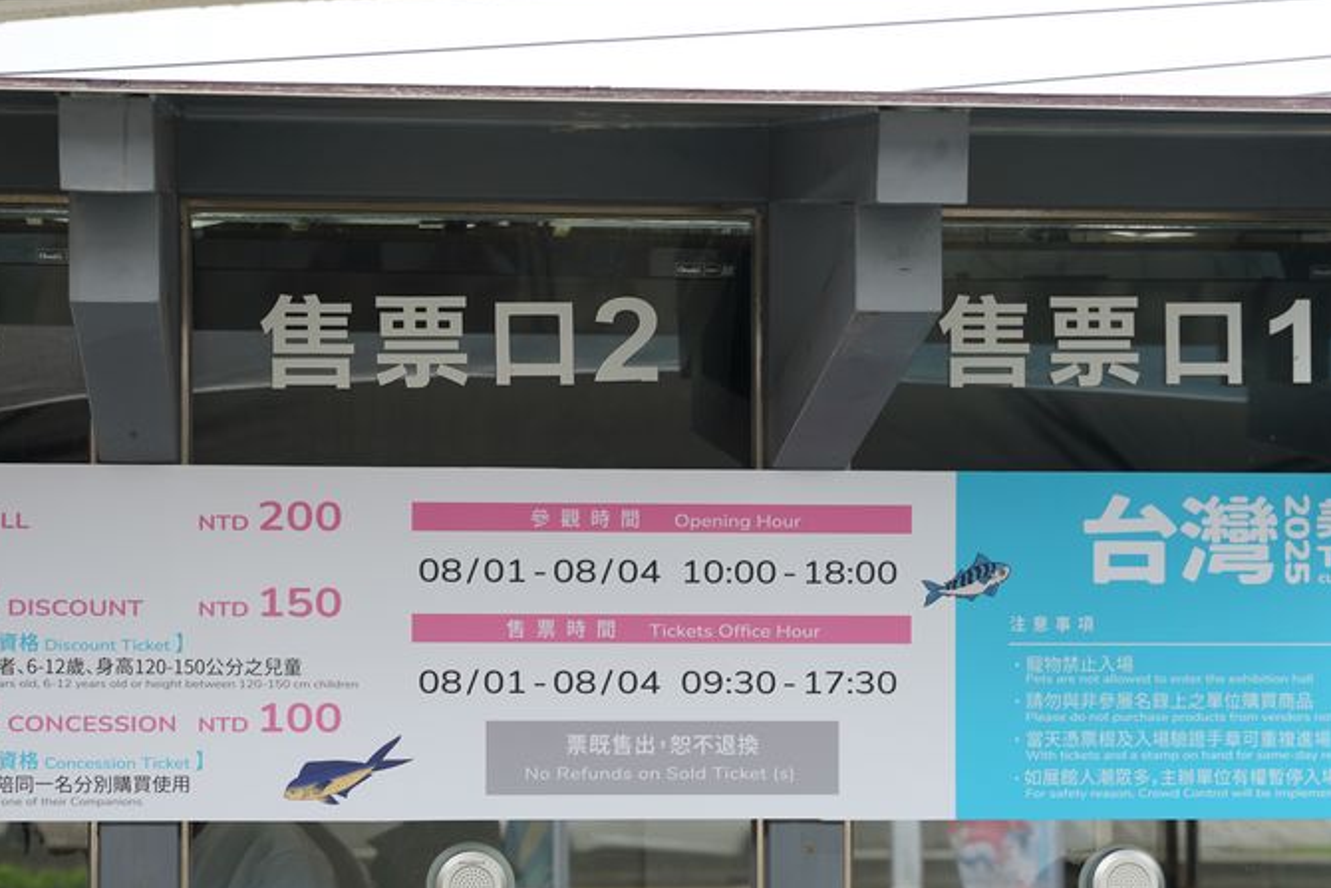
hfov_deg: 23.6
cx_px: 546
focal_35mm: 86
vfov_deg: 15.8
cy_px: 705
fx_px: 3180
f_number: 4.5
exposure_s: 1/80
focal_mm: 48
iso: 100
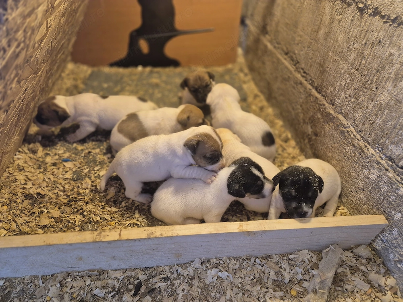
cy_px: 151
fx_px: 268
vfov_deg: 58.9
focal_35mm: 23
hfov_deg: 73.9
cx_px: 202
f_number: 1.8
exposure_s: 1/100
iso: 640
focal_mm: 5.4
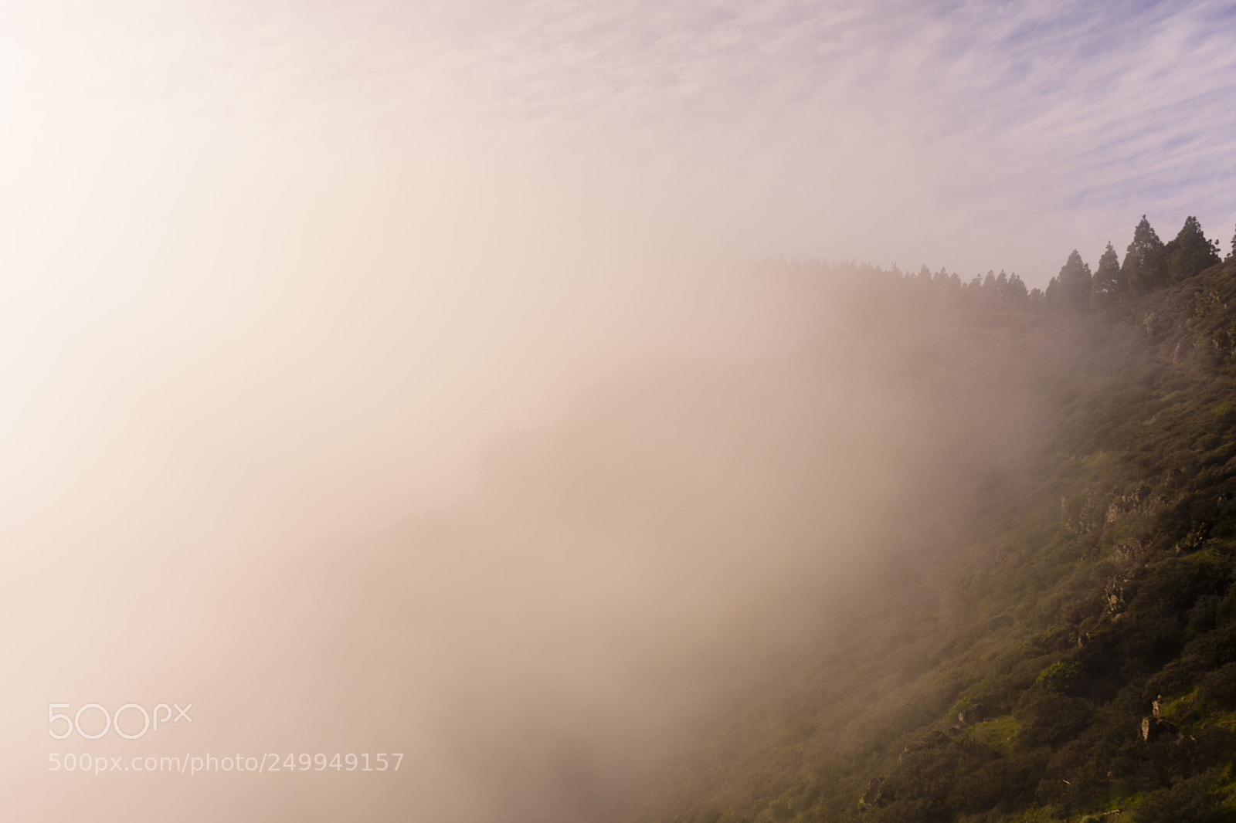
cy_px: 412
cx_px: 618
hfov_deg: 43.6
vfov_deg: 29.9
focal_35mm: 45
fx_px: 1545
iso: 100
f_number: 9
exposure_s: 1/640
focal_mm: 30
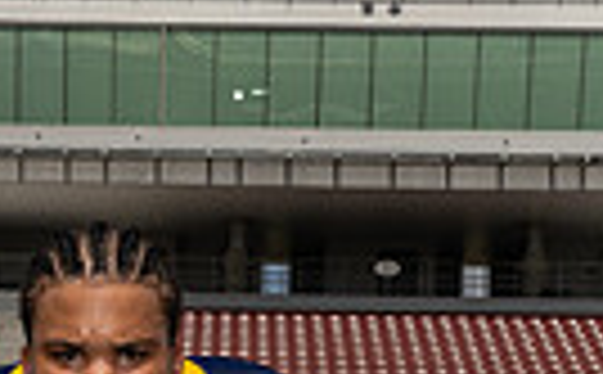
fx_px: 2590
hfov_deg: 13.2
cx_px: 94
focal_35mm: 158
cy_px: 901
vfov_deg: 7.7
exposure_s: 1/250
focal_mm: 46
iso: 100
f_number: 11
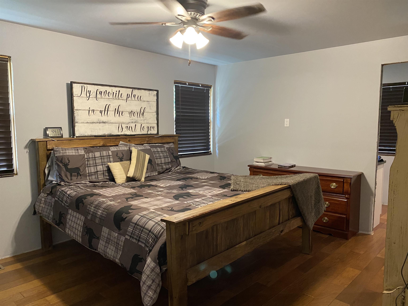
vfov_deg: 53.1
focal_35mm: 26
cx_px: 204
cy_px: 153
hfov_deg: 67.3
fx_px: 306
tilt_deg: -5.6
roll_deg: -0.6
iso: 400
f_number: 1.8
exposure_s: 1/60
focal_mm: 4.25
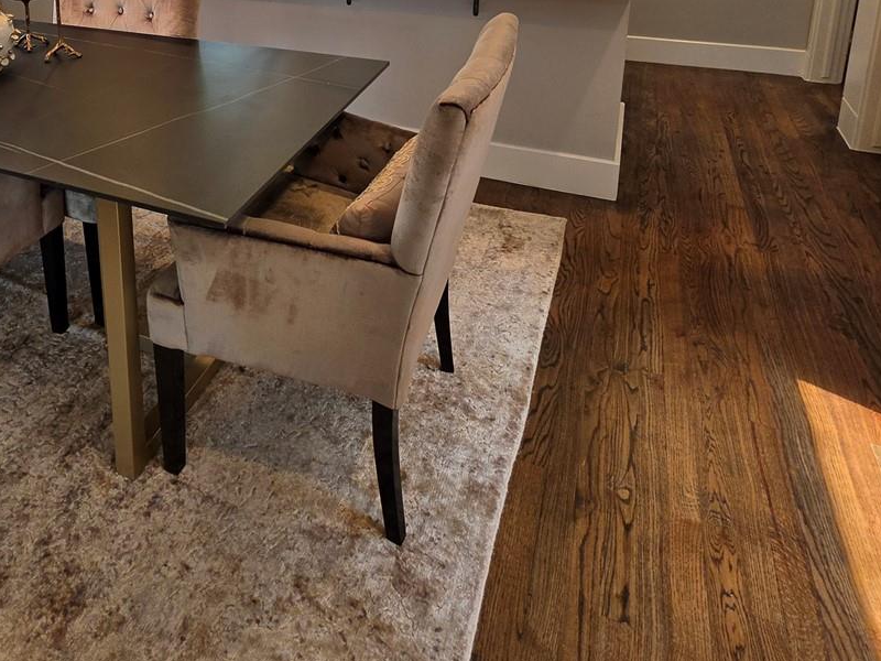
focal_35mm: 26
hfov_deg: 63.5
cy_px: 24
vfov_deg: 46.0
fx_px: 662
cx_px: 224
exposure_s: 1/120
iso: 64
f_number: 1.9
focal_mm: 2.2
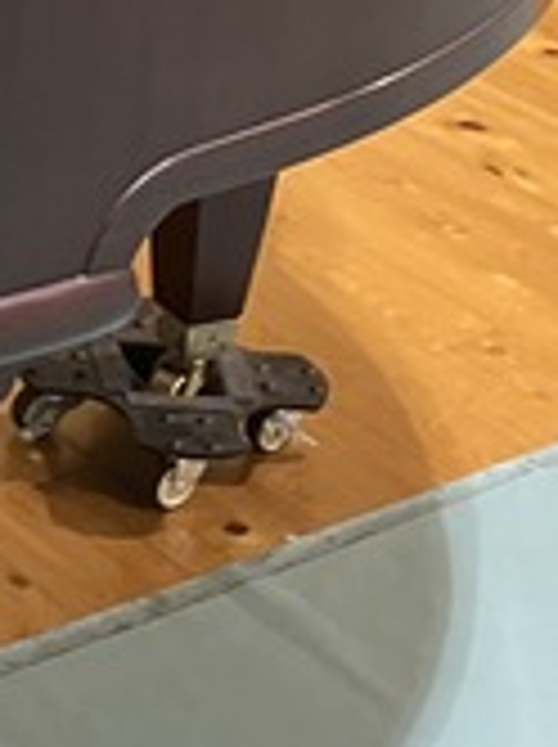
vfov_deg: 14.0
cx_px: -432
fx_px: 2909
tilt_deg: -16.9
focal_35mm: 135
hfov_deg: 10.3
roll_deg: -0.9
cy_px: -266
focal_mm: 3.99
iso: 500
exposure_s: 1/30
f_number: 1.8
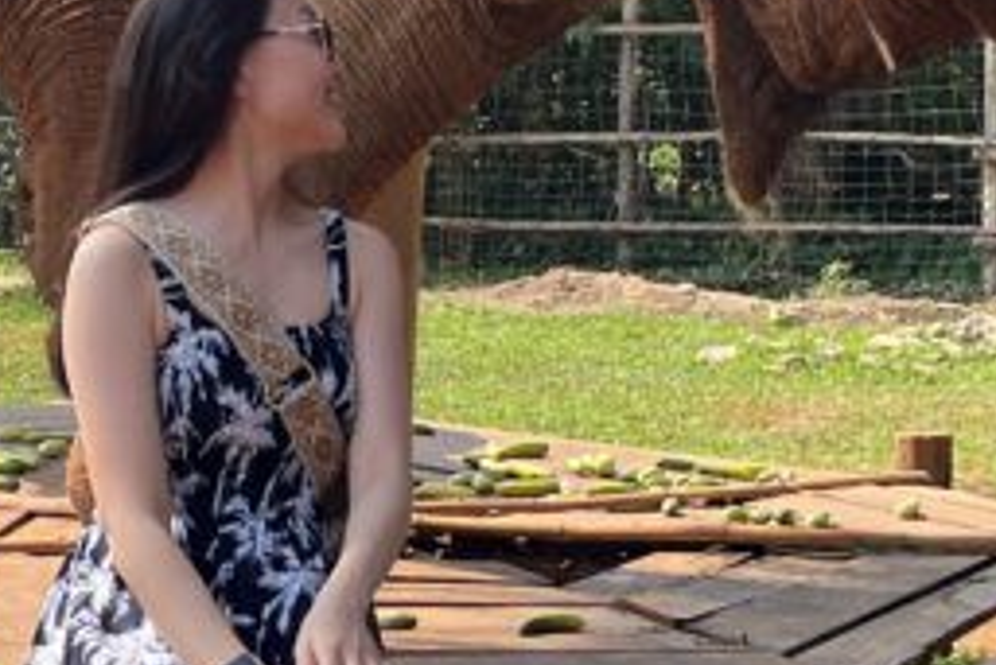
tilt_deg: -0.5
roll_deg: -1.2
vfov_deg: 12.6
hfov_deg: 18.9
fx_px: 2990
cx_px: 626
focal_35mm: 108
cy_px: 66
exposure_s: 1/1748
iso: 50
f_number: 1.6
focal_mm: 5.1
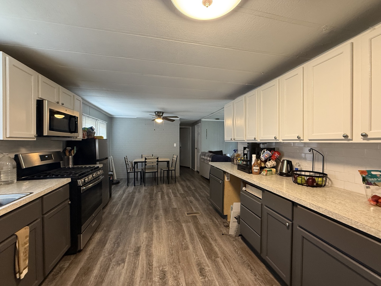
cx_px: 190
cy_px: 143
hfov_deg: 102.1
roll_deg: -0.2
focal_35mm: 14
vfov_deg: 85.7
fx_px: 154
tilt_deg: +0.2
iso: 400
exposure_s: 1/60
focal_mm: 2.22
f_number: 2.2
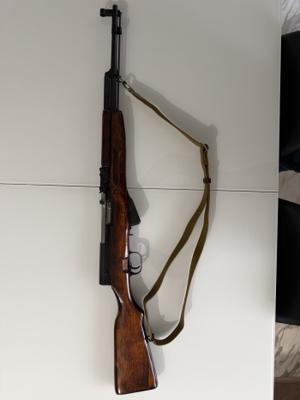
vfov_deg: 71.6
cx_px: 150
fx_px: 277
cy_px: 200
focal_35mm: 24
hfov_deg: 56.8
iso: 320
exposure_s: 1/50
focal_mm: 6.76
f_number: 1.78
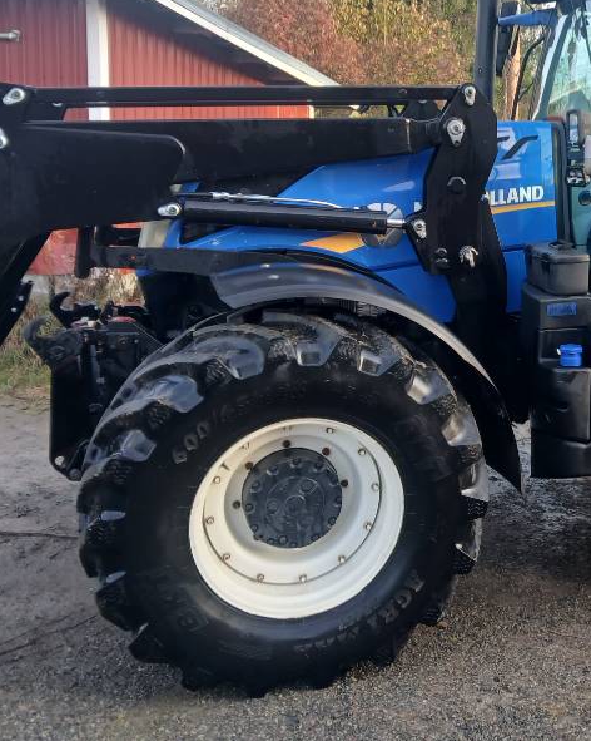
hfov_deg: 31.8
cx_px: 577
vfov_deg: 41.7
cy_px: 275
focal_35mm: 44
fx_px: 963
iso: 20
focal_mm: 3.98
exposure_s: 1/50
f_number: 1.8
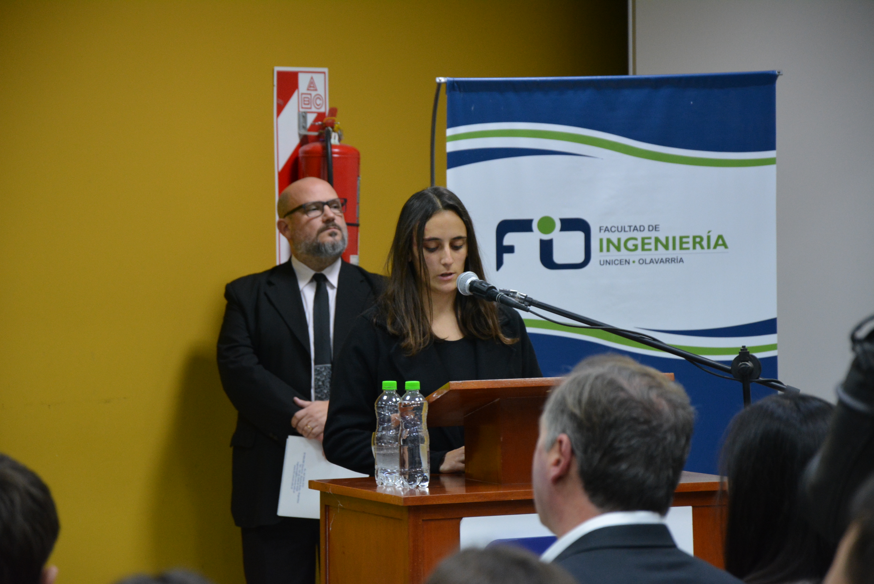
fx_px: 3827
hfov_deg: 13.0
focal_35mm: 158
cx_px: 437
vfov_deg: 8.7
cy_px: 292
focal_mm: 105
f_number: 5.6
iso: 1600
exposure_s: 1/30
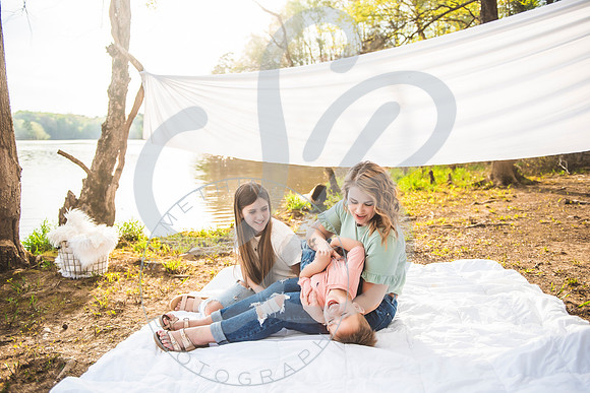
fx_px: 520
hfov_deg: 59.1
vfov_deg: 41.5
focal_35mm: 32
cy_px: 197
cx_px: 299
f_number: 2.8
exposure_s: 1/1250
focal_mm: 31
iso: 250
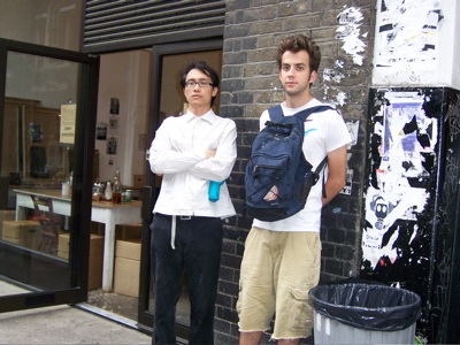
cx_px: 230
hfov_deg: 42.1
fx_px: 598
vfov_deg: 32.2
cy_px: 172
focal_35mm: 45
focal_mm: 7.5
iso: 160
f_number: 3.1
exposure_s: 1/60
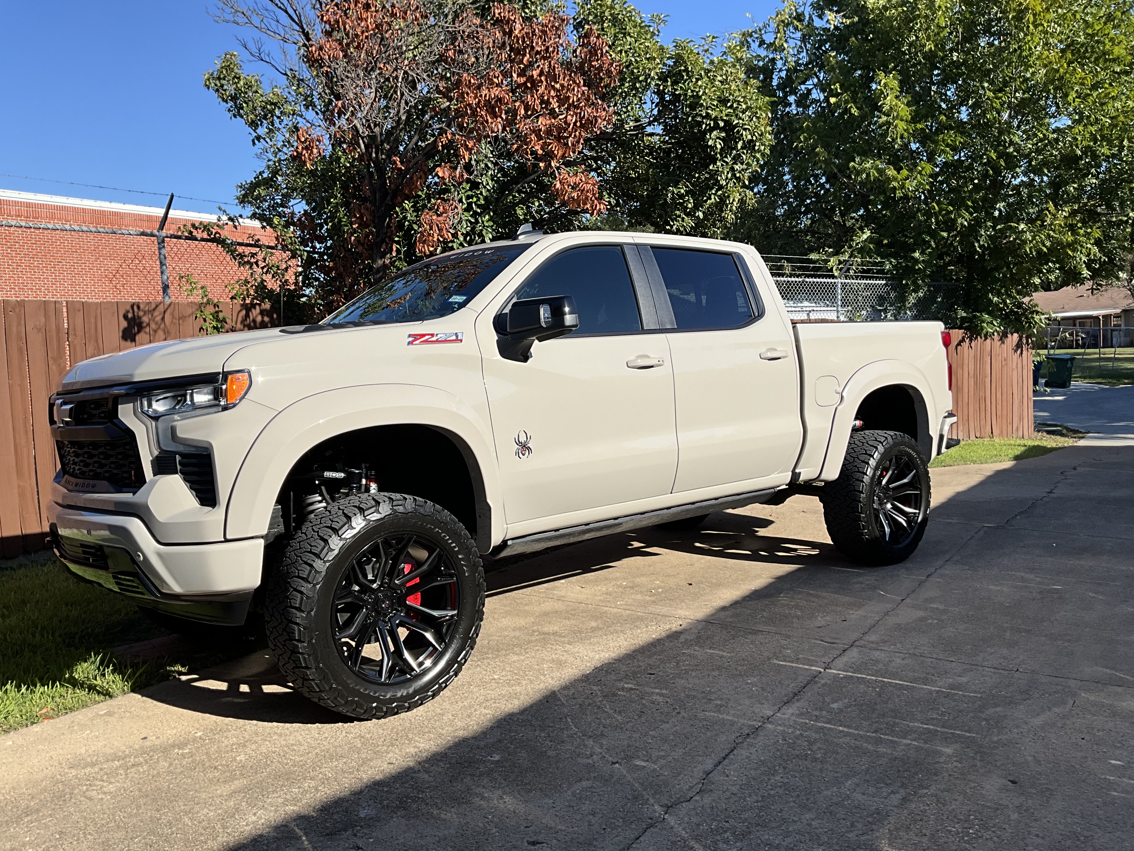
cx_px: 567
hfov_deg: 61.7
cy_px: 426
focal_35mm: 29
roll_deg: +2.1
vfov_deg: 48.2
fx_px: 950
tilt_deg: -4.7
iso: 25
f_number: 1.8
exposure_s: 1/1730
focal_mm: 3
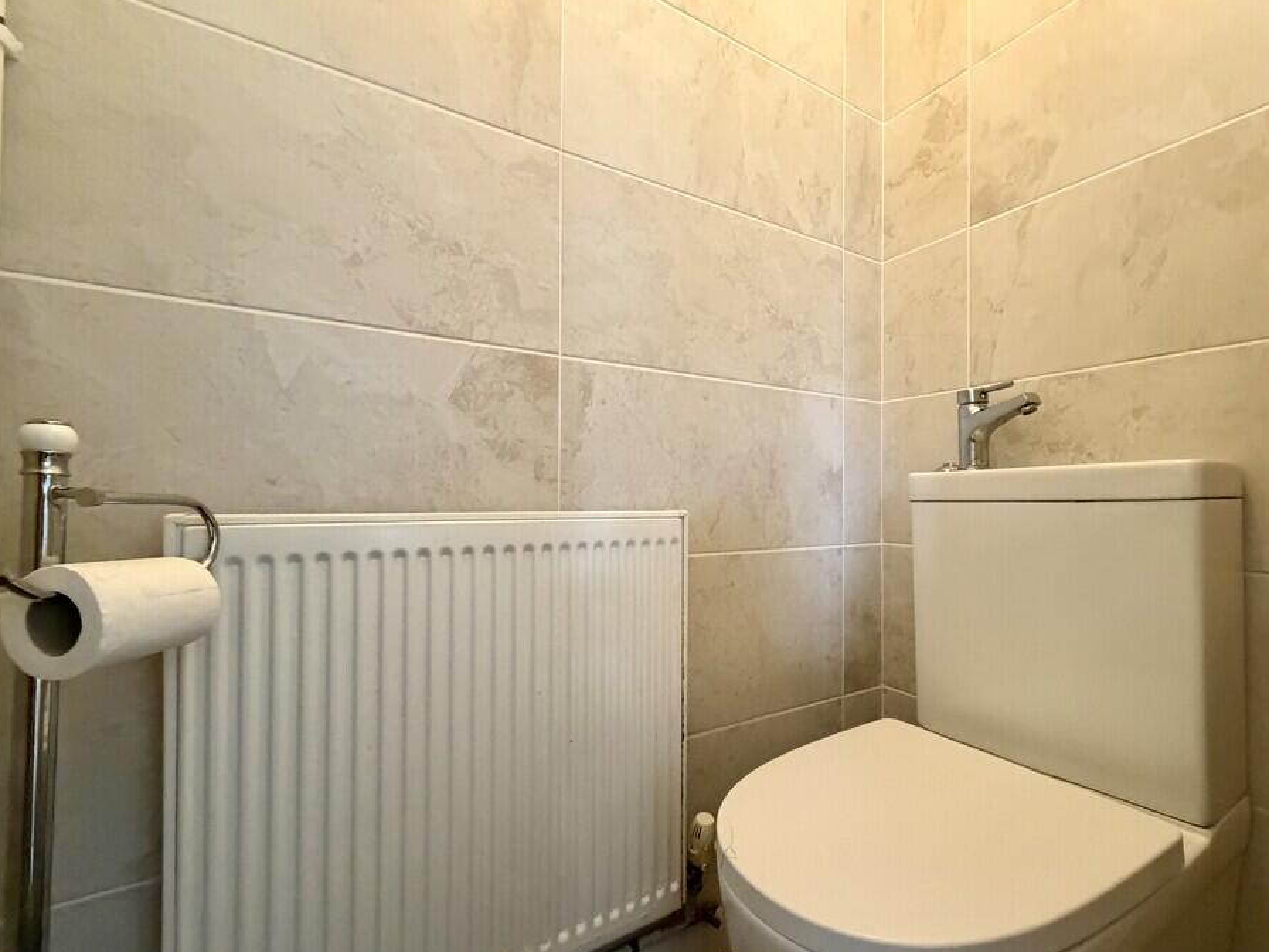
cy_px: 493
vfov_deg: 78.1
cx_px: 681
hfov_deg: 94.3
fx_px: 587
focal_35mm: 16
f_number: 2.2
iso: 640
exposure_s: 1/50
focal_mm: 2.22
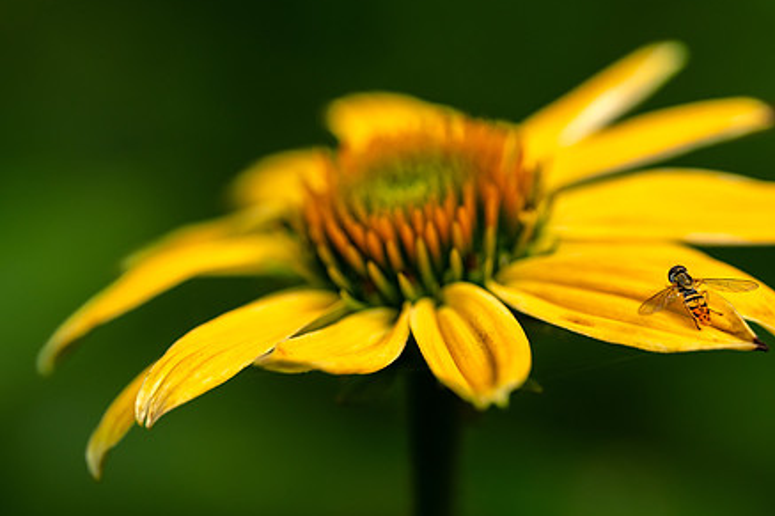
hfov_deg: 12.7
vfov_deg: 8.5
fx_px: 3486
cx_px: 464
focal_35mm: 162
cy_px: 324
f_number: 5.6
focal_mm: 105
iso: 500
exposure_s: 1/400
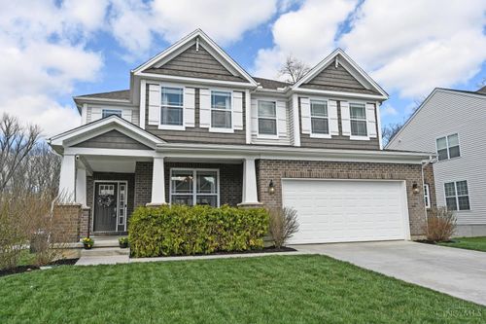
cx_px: 243
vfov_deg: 49.5
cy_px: 162
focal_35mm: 26
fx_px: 351
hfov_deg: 69.4
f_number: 7.1
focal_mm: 26
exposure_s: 1/320
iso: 100
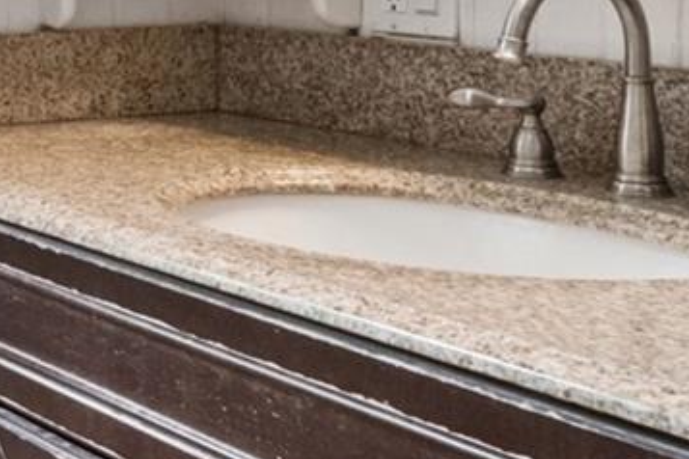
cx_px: -423
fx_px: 1646
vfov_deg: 15.3
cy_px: -107
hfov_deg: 19.6
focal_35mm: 86
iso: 250
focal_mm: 10
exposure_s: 1/30
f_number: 7.1
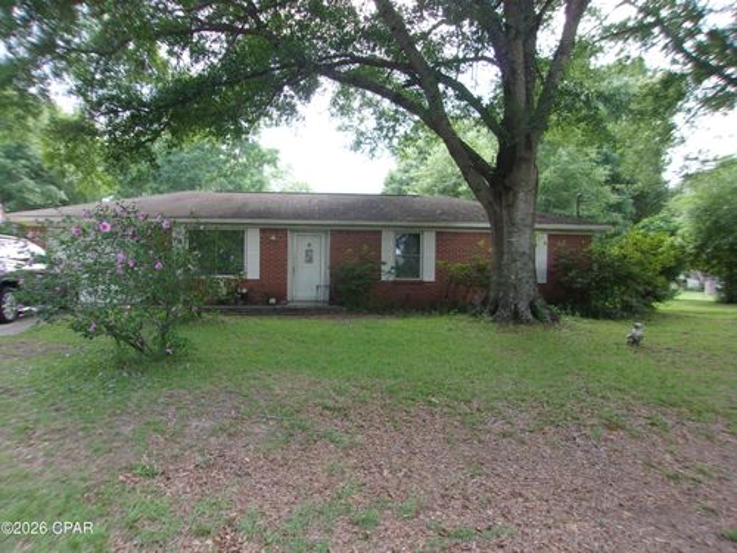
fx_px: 575
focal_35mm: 27
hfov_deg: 65.3
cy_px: 276
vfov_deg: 51.4
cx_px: 368
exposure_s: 1/70
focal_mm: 4.9
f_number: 3
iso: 80
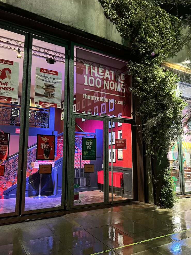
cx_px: 95
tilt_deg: +7.4
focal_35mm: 27
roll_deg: -1.9
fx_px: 199
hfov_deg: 51.4
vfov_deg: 65.3
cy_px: 129
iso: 640
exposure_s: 1/33
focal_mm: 5.7
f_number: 1.5
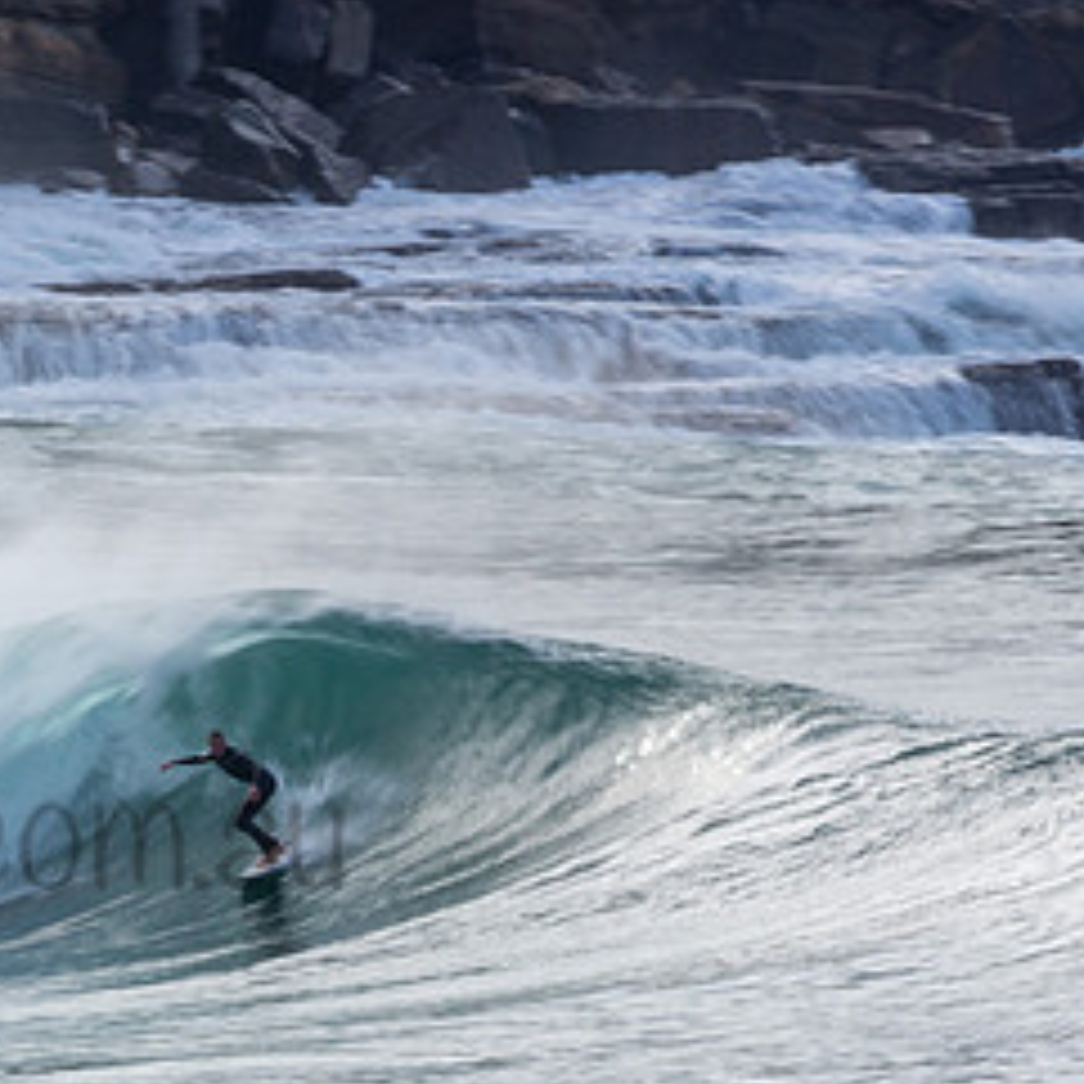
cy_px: 785
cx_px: -130
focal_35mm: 1532
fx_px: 54277
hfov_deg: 1.1
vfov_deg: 1.1
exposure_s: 1/30
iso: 100
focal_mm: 500
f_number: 22
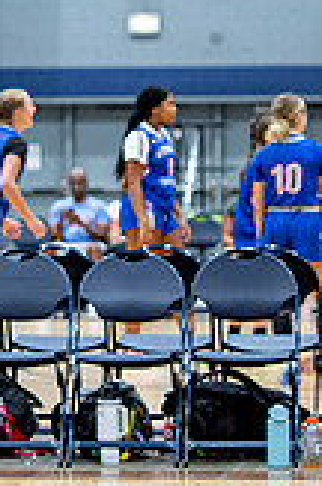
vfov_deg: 6.7
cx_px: -88
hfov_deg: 4.4
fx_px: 4177
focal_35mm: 310
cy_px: 134
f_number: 2.8
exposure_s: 1/400
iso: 2500
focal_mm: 112
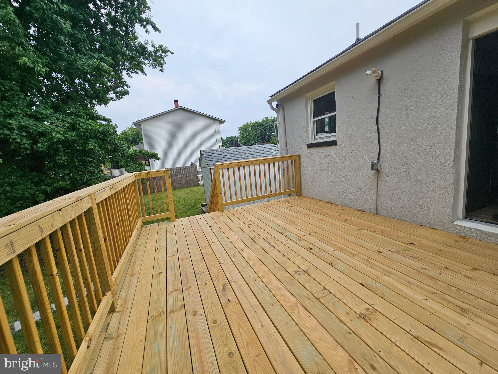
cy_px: 187
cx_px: 249
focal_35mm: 13
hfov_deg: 106.2
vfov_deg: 89.9
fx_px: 187
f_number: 2.2
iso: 50
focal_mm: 2.2
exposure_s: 1/2371
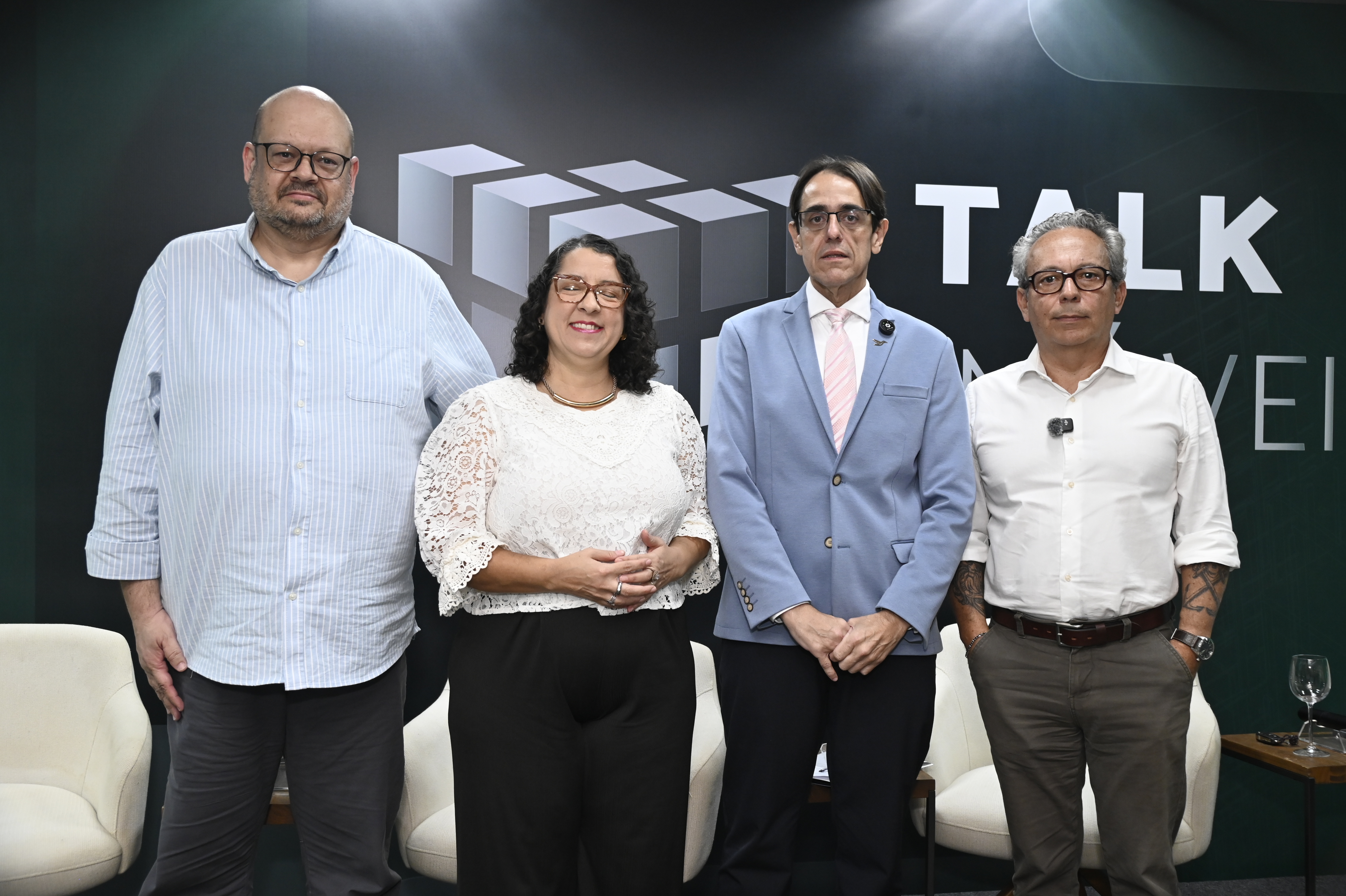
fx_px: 1271
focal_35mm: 34
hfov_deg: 55.8
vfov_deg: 38.9
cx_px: 673
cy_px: 448
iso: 2500
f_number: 5
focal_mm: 34
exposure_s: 1/125
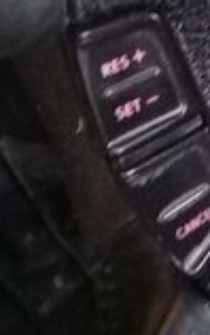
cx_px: 479
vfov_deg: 15.1
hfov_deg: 8.8
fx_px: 1252
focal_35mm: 137
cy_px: 24
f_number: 2.2
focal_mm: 3.3
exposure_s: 1/15
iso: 250
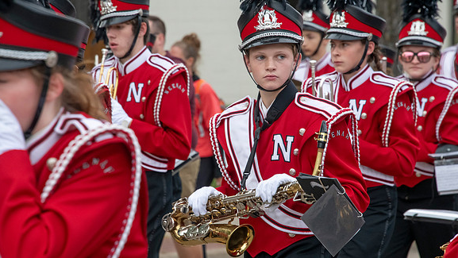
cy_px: 141
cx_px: 229
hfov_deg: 6.8
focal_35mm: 316
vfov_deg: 3.8
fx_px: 3839
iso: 3200
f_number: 11
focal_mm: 300
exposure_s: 1/400
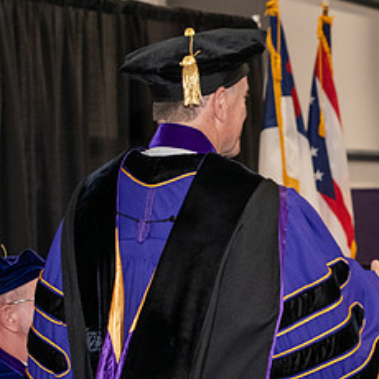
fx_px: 1858
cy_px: 182
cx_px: 379
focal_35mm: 150
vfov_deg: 11.6
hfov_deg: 11.5
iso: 2500
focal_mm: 70
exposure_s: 1/200
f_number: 5
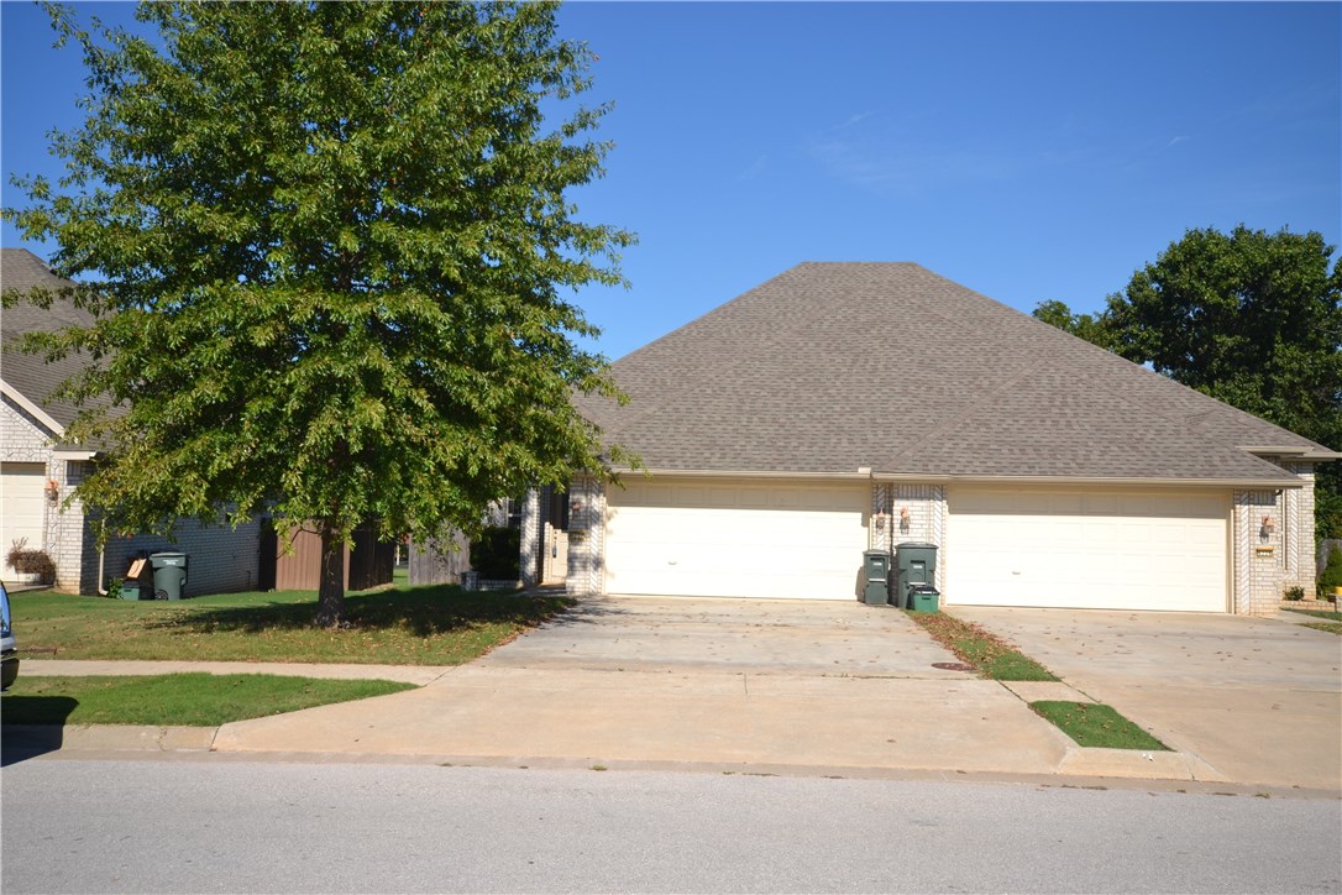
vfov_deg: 43.6
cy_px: 448
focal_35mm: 30
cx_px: 671
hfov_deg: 61.9
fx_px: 1118
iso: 100
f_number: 9
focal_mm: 20
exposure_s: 1/200
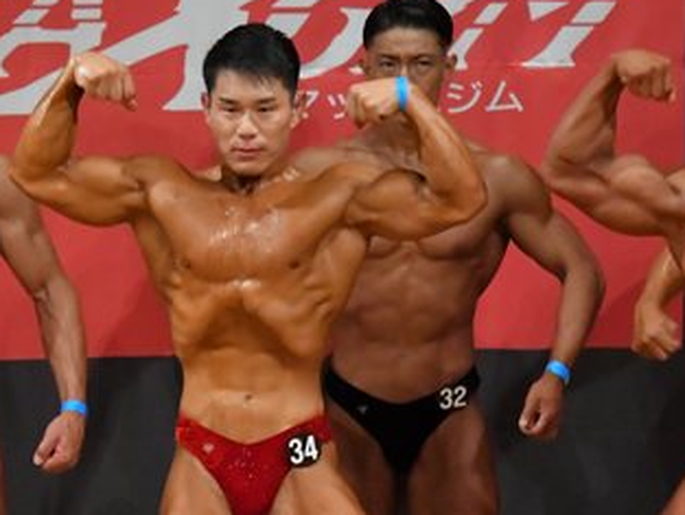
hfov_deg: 3.1
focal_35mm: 642
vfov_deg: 2.3
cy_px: 467
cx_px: -152
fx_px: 12709
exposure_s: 1/400
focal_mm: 180
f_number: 5.6
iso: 8000
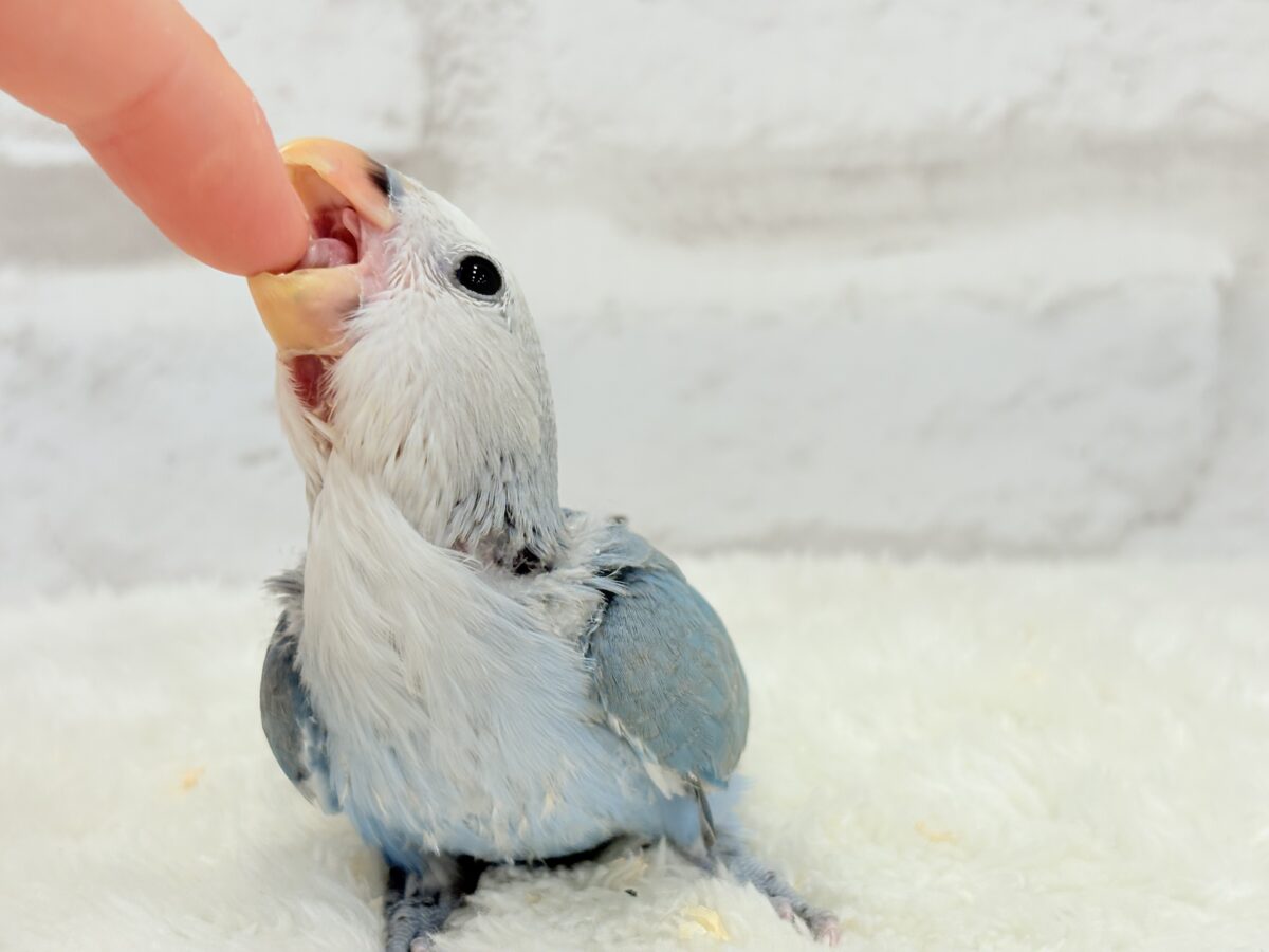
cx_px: 634
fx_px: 1906
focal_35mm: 52
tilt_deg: -10.3
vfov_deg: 28.0
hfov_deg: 36.8
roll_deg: +1.9
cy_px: 476
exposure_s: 1/100
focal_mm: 5.96
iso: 64
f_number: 1.6
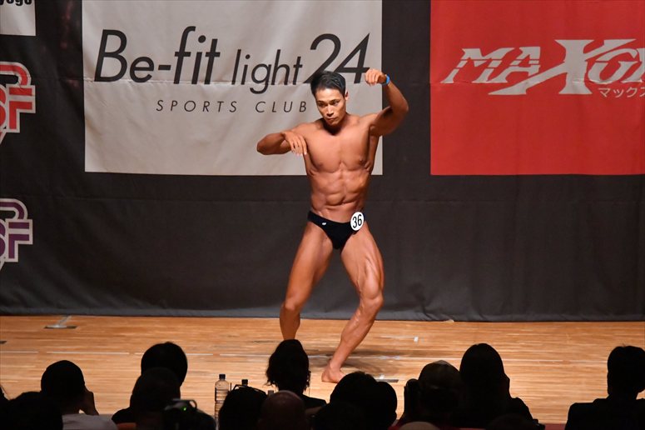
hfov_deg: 9.5
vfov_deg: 6.3
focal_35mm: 217
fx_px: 3886
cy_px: 215
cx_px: 322
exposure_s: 1/400
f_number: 5.6
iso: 12800
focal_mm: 145
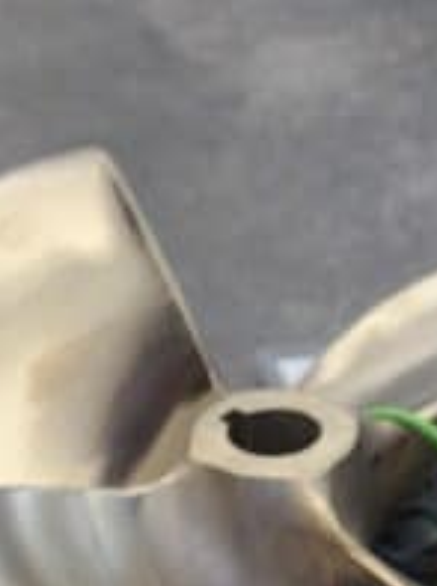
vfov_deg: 22.8
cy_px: 727
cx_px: 214
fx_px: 1317
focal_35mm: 78
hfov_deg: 18.8
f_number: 1.8
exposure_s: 1/120
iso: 200
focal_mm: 6.4
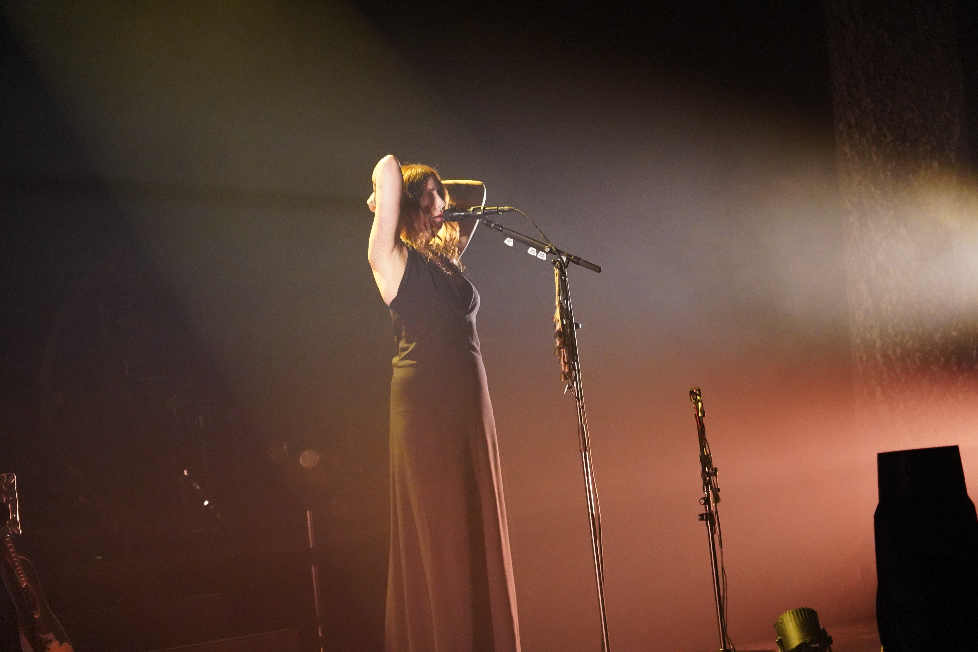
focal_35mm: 105
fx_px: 2852
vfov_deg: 13.0
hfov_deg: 19.5
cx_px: 489
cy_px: 326
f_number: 4
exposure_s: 1/50
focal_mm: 105
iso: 12800
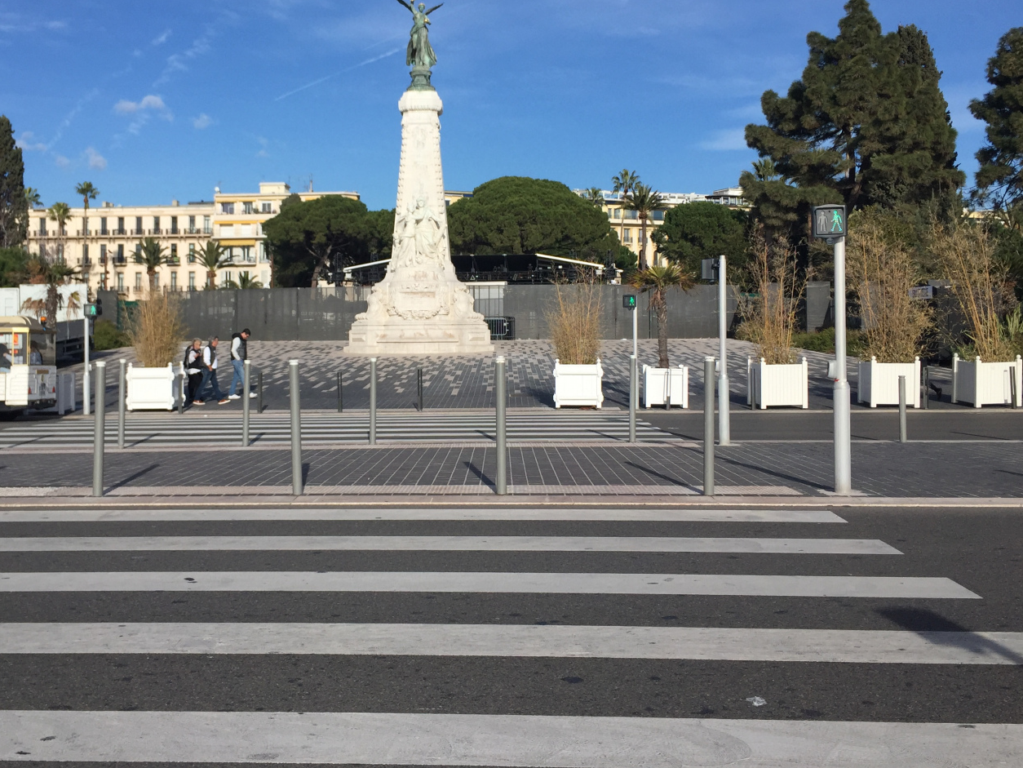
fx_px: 1094
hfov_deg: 49.9
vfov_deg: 38.5
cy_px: 312
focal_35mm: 37
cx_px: 433
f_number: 2.2
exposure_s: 1/3049
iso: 32
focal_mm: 4.15
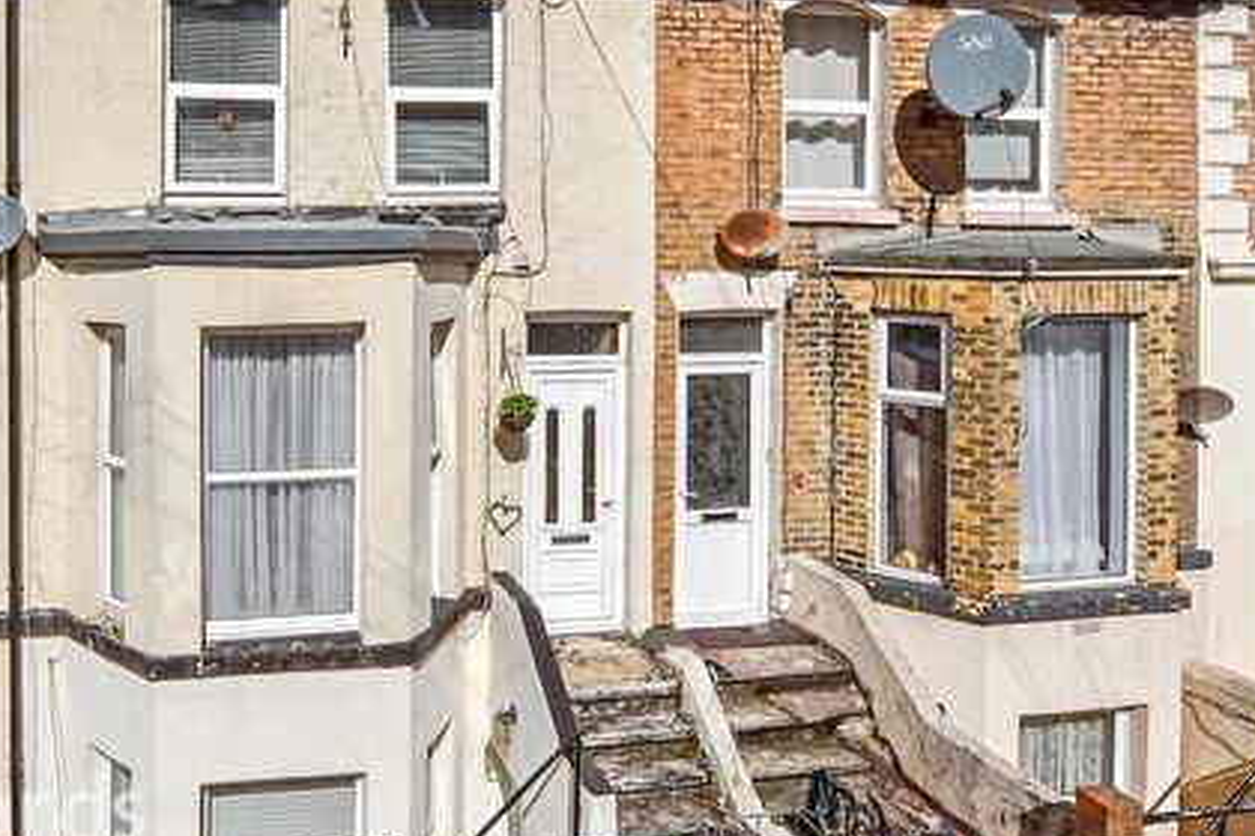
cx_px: 472
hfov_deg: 70.4
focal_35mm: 25
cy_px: 333
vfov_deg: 50.9
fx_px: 871
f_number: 8
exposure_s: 1/1000
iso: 100
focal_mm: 10
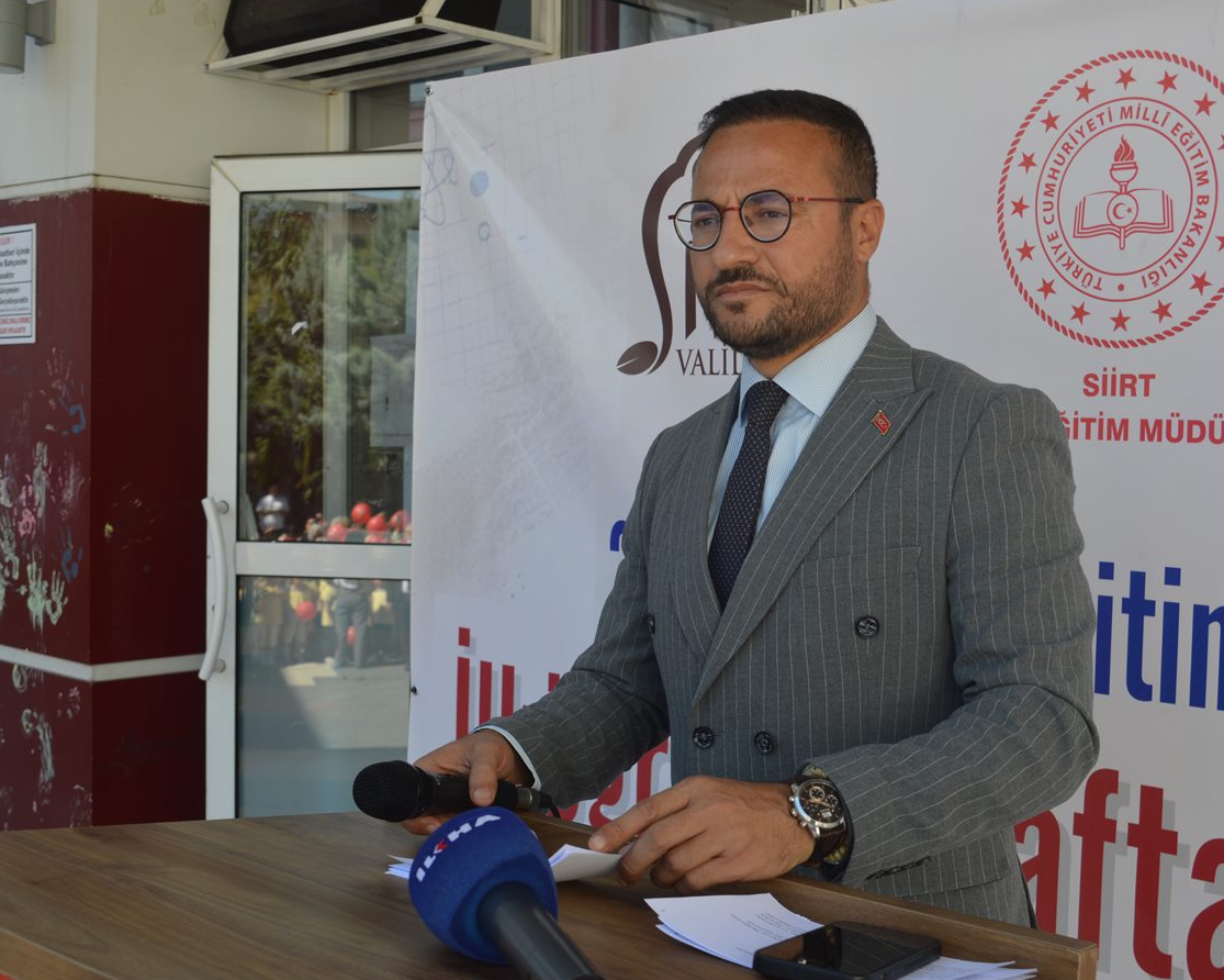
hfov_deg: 39.8
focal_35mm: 47
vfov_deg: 32.4
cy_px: 490
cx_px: 677
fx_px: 1687
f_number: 6.3
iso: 100
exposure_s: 1/160
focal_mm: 27
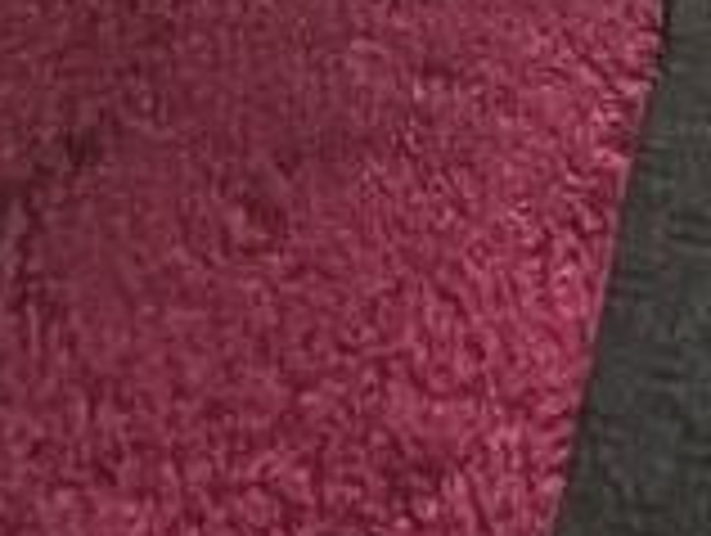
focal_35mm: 84
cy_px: -1171
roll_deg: +1.5
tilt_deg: -16.0
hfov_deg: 22.5
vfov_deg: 10.5
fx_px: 1728
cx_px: 675
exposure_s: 1/60
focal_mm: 1.57
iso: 250
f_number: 1.8
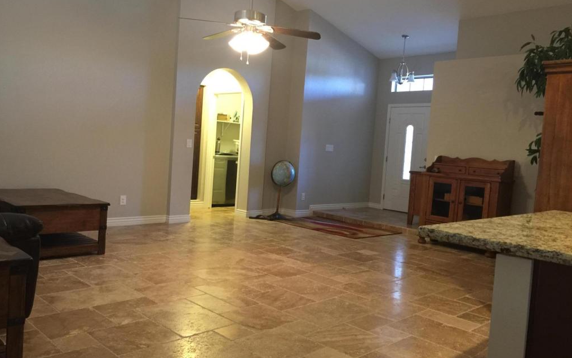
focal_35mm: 31
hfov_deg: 61.2
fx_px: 483
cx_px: 286
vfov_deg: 40.6
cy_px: 175
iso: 100
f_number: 2.2
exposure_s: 1/8
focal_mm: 4.15
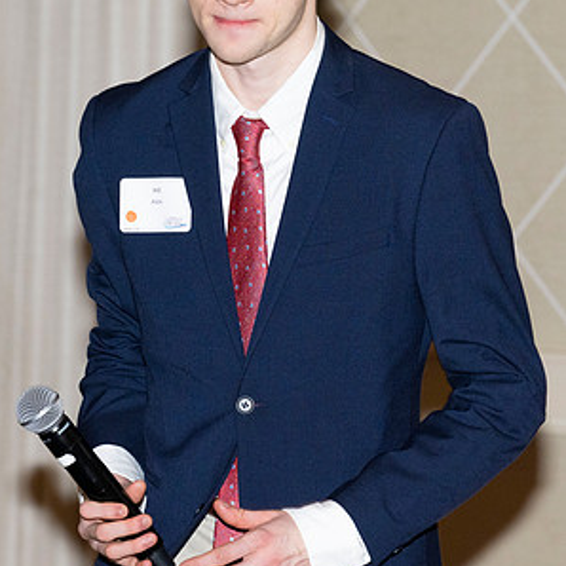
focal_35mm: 231
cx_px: 293
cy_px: 184
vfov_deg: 7.6
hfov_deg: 7.6
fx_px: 4273
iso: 2000
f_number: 5.6
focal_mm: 120
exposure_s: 1/200
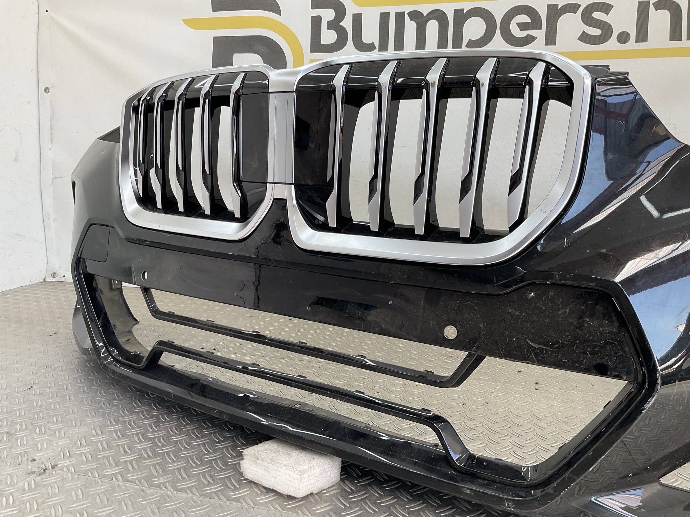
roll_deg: -2.1
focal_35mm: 29
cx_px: 345
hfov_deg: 61.7
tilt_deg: -10.0
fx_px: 578
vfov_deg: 48.2
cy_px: 258
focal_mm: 3
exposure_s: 1/100
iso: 16
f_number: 1.8
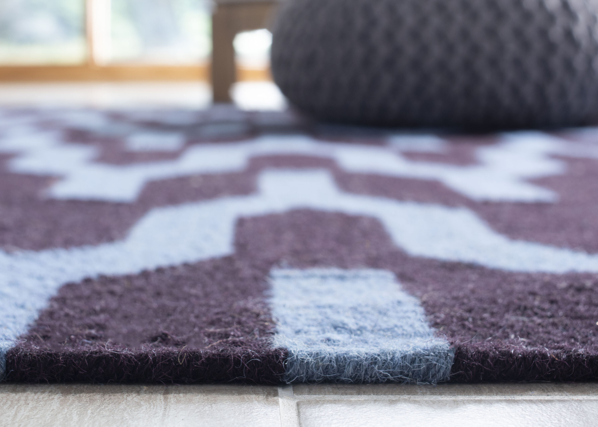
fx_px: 1112
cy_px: 110
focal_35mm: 65
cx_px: 233
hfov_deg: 30.0
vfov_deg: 21.6
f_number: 8
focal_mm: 35
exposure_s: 1/200
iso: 125
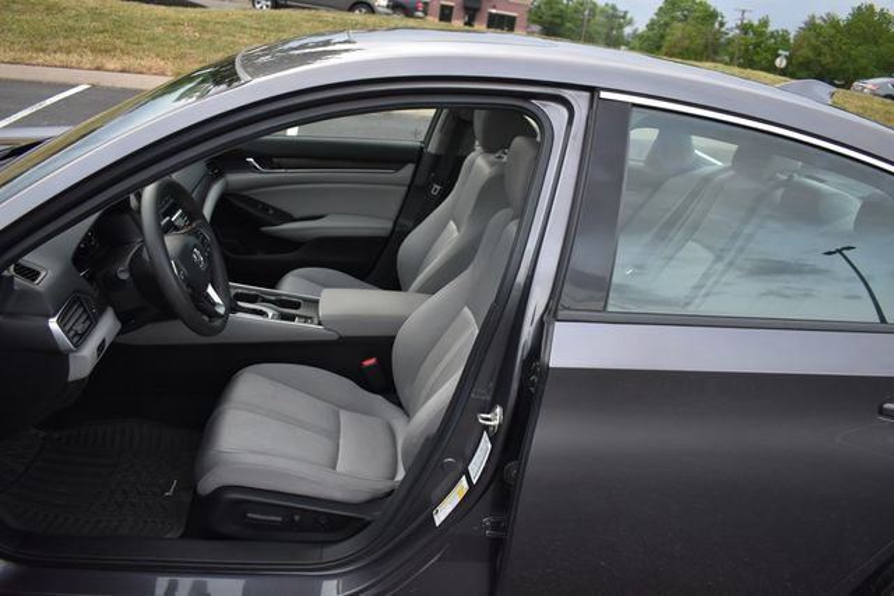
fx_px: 671
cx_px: 447
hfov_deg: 67.4
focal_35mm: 27
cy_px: 298
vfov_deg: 48.0
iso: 800
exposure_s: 1/160
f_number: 3.5
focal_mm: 18
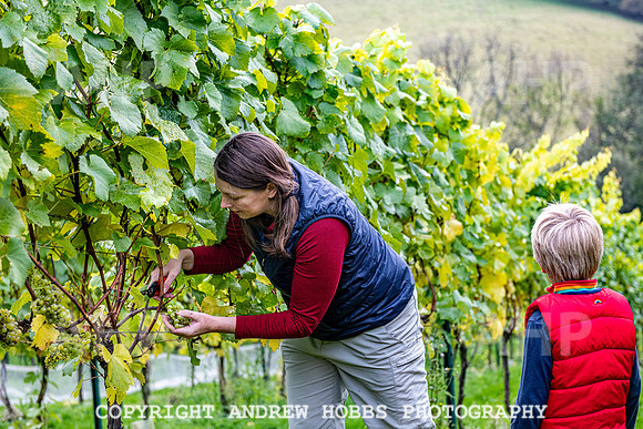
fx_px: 1179
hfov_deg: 30.5
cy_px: 214
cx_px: 322
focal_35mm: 66
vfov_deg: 20.6
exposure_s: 1/320
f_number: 5
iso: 720
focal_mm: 66
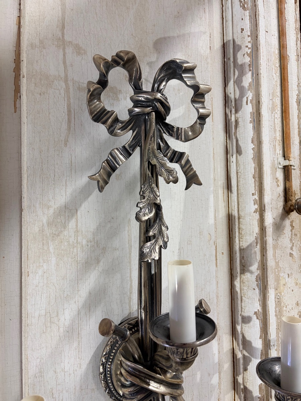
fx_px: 301
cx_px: 150
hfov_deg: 53.1
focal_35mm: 26
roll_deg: -0.7
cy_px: 200
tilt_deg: -3.2
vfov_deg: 67.3
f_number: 1.6
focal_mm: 5.96
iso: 160
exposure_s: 1/50
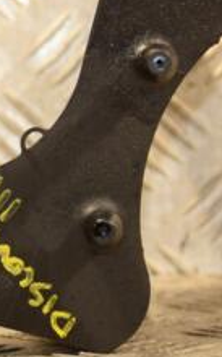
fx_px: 2349
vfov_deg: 8.7
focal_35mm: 242
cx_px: -42
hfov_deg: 5.4
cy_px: 200
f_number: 5
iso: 800
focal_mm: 58
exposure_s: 1/100
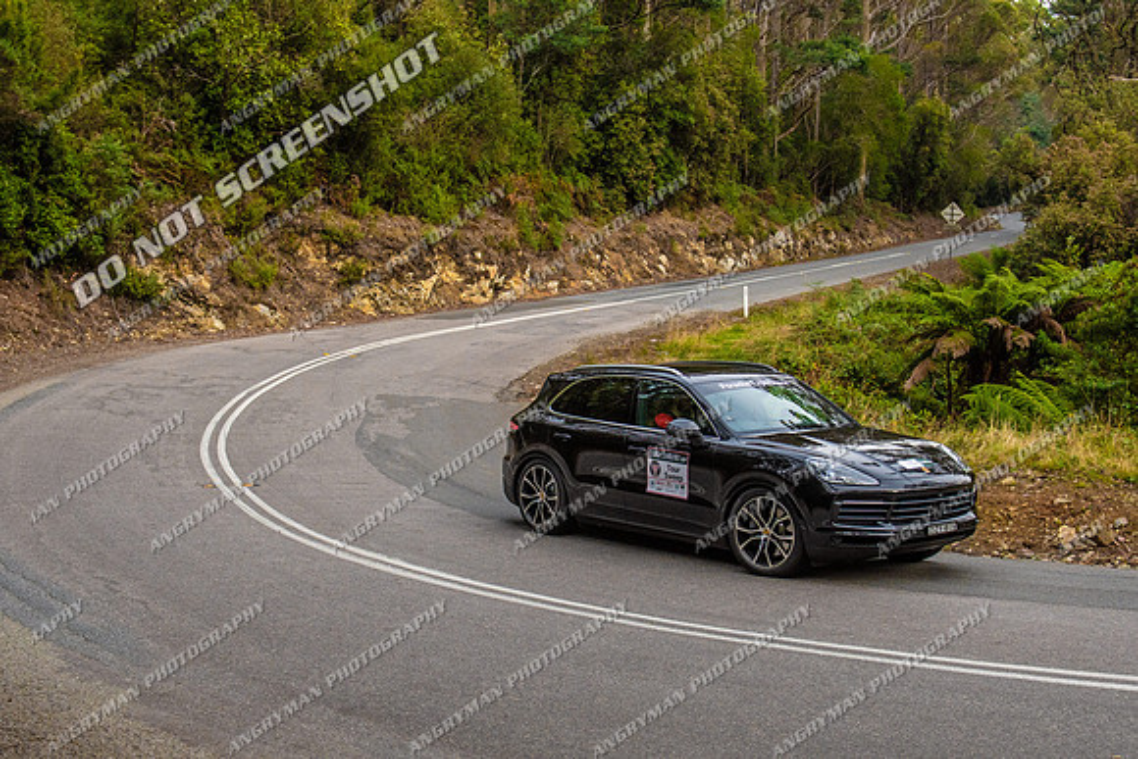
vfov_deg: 28.1
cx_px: 569
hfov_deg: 41.1
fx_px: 1518
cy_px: 380
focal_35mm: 48
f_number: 3.5
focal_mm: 32
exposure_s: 1/1250
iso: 500
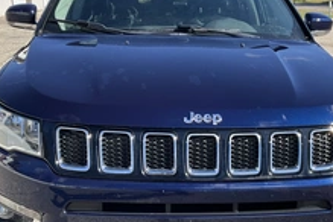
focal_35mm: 55
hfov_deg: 36.2
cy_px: 122
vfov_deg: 24.6
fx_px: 509
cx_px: 189
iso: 25
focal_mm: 3
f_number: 1.8
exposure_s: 1/700
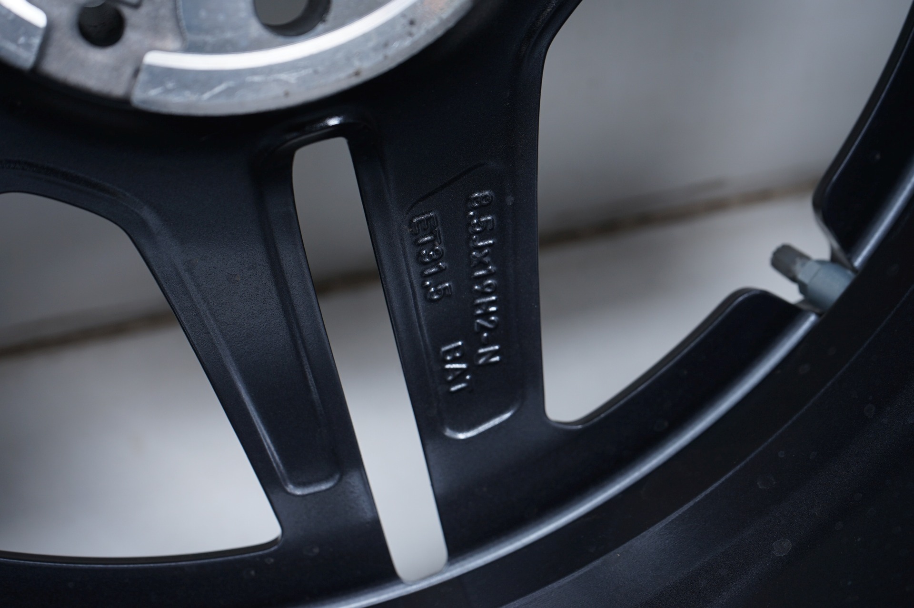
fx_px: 1345
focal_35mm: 53
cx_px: 457
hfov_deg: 37.5
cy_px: 304
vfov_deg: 25.5
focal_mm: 53
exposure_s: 1/125
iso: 250
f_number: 7.1
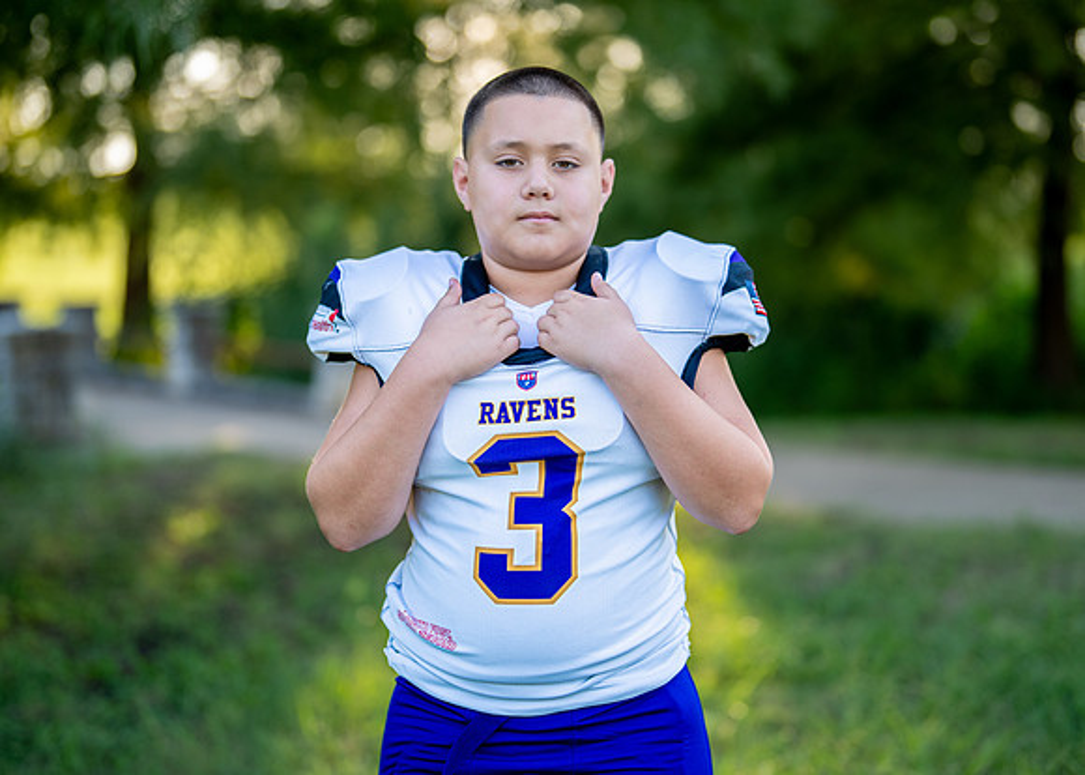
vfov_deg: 22.3
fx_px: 1960
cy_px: 355
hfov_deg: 30.9
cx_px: 568
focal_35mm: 64
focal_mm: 50
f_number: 1.2
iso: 125
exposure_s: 1/1250
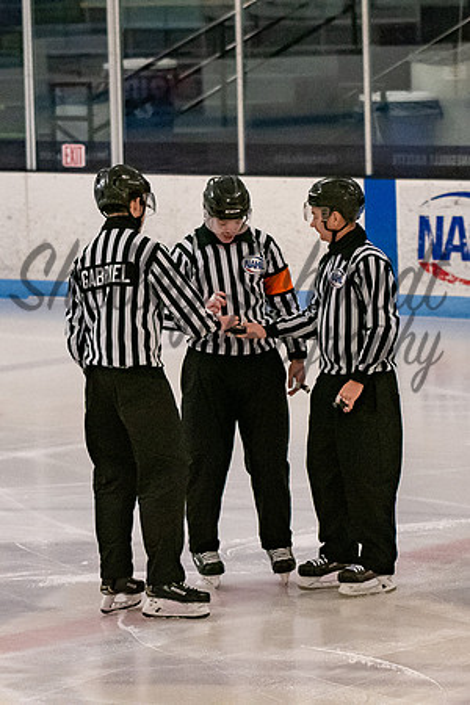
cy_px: 288
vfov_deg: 9.4
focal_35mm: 219
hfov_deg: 6.3
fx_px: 4283
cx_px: 240
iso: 2000
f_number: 3.2
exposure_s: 1/800
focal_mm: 82
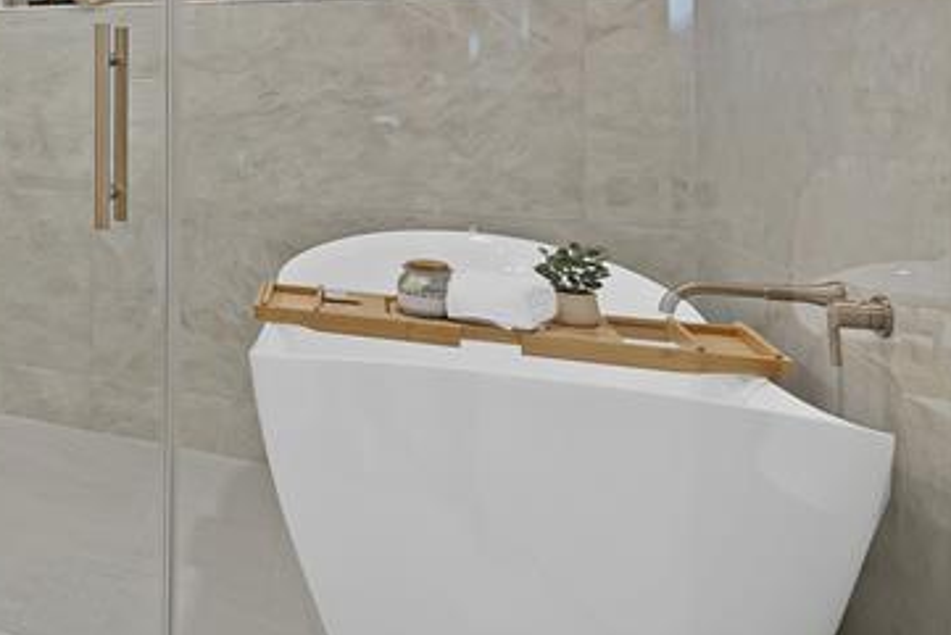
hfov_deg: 34.7
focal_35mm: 34
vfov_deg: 36.5
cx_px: -332
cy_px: 65
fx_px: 898
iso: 640
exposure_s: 1/5
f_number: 9
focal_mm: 12
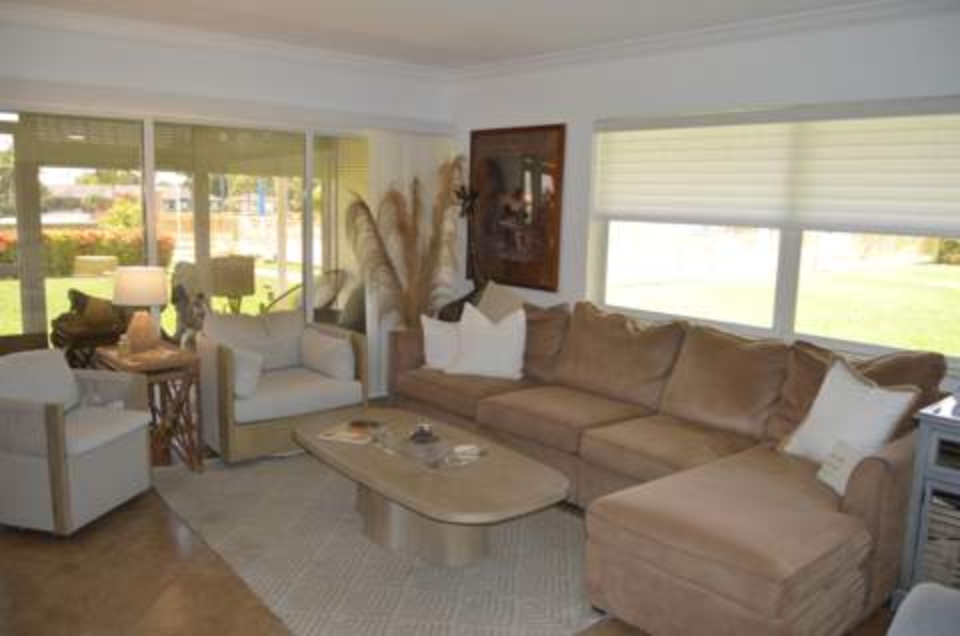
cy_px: 318
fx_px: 719
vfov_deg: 47.7
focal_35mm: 27
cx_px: 480
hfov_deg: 67.5
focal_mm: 18
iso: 400
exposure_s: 1/100
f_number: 4
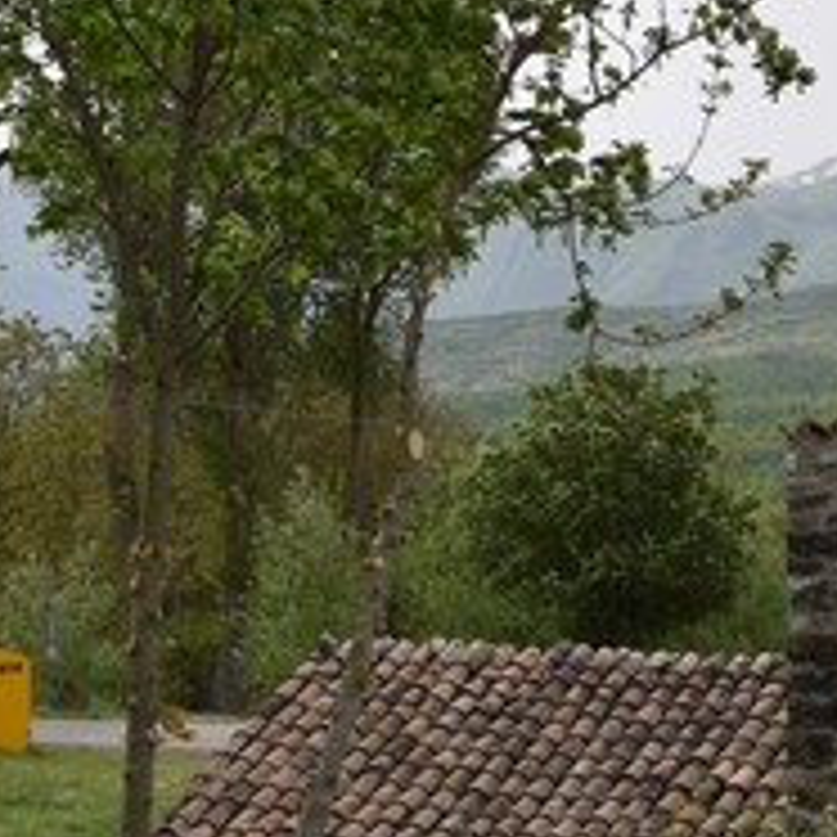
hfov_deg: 14.1
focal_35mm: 124
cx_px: 567
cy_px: 414
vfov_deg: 14.1
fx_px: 3383
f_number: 10
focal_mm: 25
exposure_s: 1/200
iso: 100
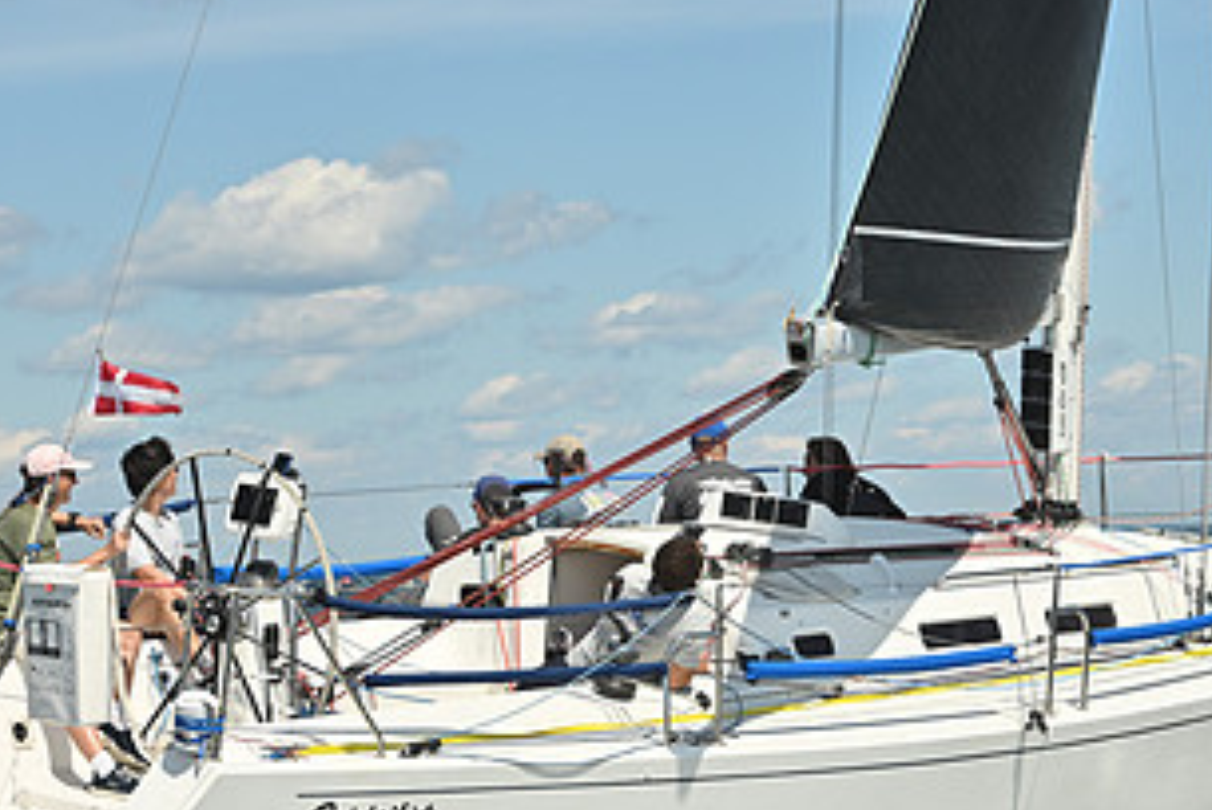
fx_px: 4482
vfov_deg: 10.3
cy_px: 419
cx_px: 755
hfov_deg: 15.4
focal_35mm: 133
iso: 250
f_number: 8
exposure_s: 1/1250
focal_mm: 70
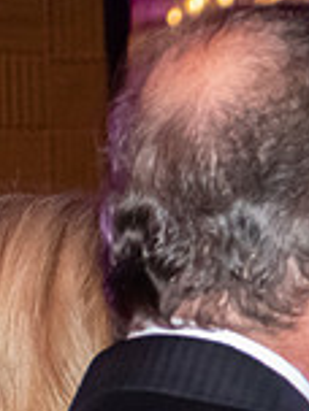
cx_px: 781
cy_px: 502
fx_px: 4594
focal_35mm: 386
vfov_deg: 5.1
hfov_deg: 3.8
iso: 6400
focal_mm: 70
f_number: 4.5
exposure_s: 1/60
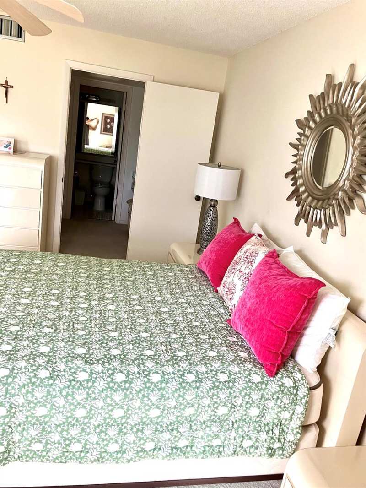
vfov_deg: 63.4
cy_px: 244
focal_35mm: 28
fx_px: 395
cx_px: 183
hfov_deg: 49.8
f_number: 1.8
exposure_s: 1/60
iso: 100
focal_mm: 3.99
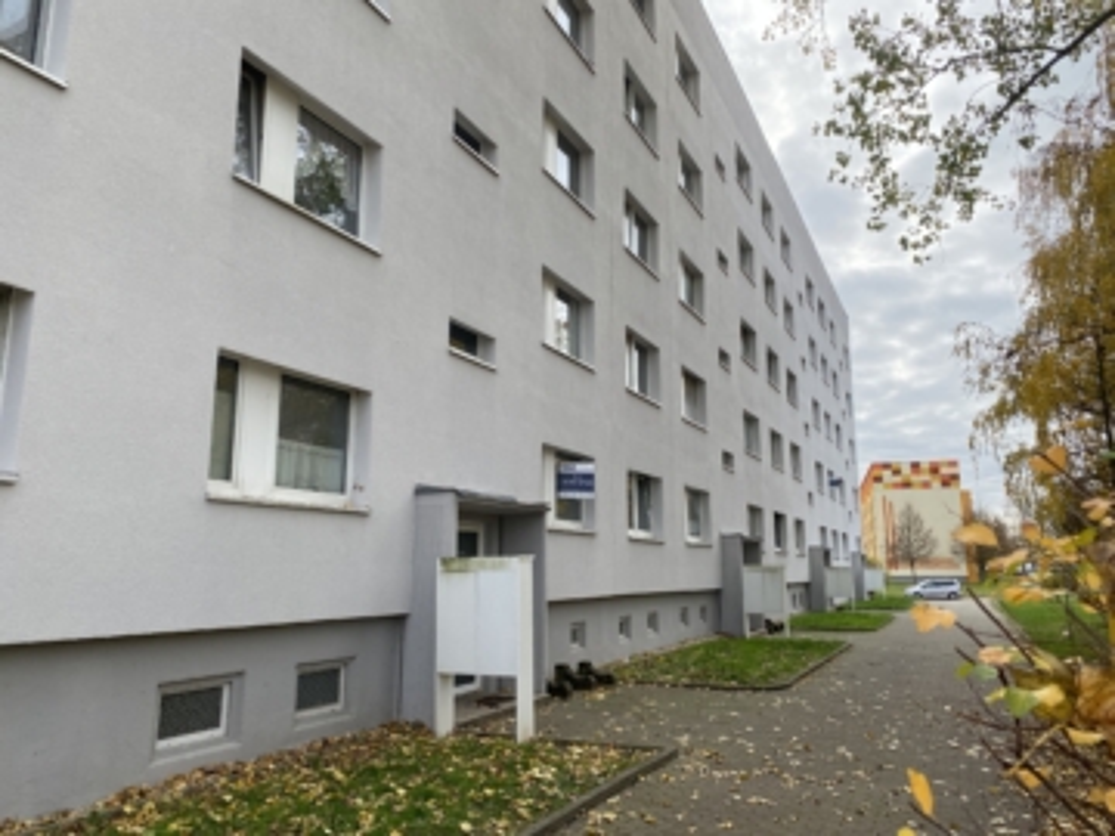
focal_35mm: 26
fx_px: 837
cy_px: 418
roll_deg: -0.1
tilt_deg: +10.2
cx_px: 558
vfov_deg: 53.1
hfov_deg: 67.3
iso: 32
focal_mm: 4.25
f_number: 1.8
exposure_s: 1/1218
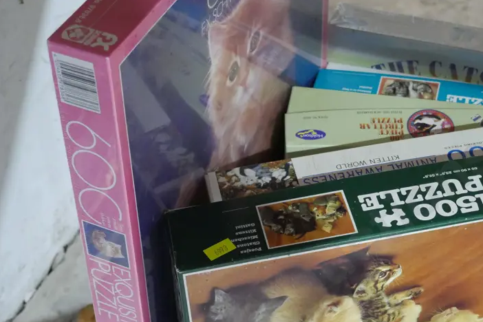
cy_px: 261
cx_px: 341
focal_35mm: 85
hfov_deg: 23.7
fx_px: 1140
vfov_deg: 16.0
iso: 3200
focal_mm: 28
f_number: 5.6
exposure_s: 1/25
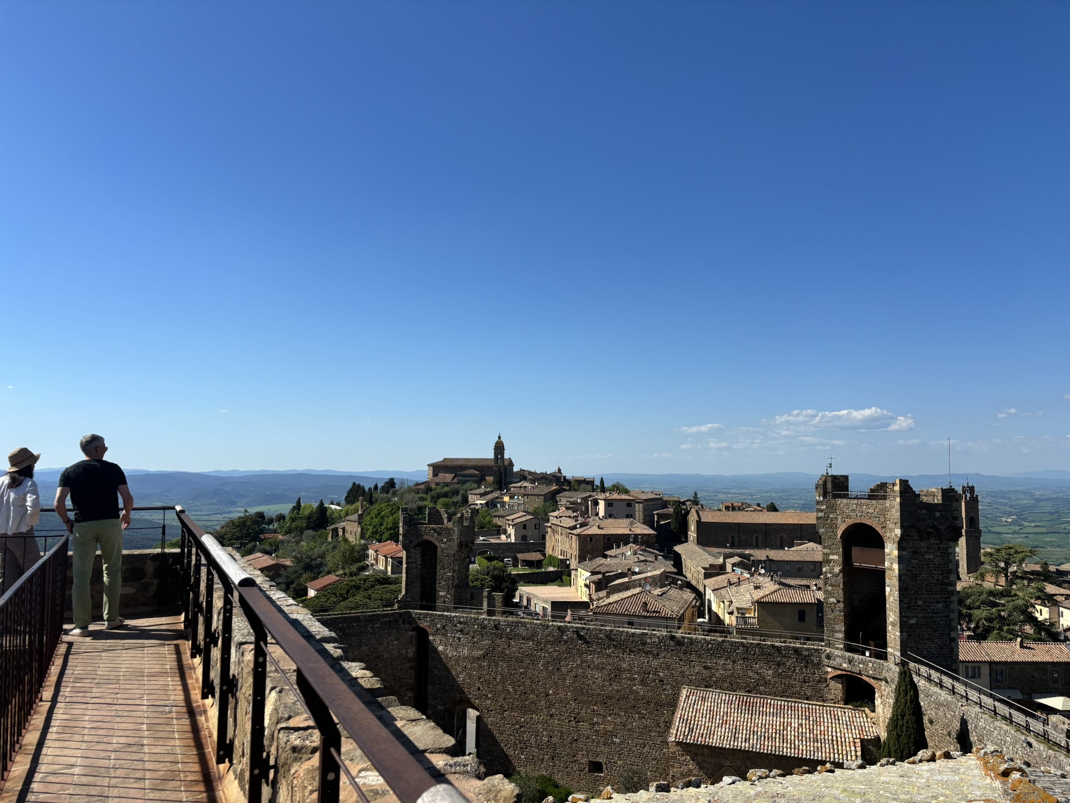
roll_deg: -1.4
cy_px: 402
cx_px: 535
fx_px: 804
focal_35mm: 26
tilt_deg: +3.2
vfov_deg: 53.1
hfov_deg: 67.3
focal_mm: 5.96
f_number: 1.6
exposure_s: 1/4425
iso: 50
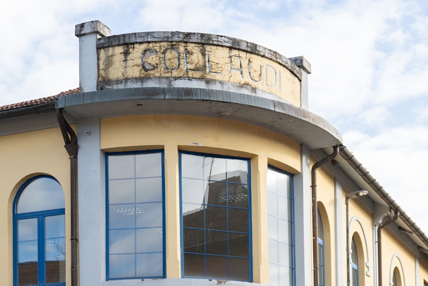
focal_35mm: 81
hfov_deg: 25.1
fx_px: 959
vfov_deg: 16.6
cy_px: 283
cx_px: 193
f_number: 2.8
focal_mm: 33.7
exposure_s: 1/5000
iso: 800
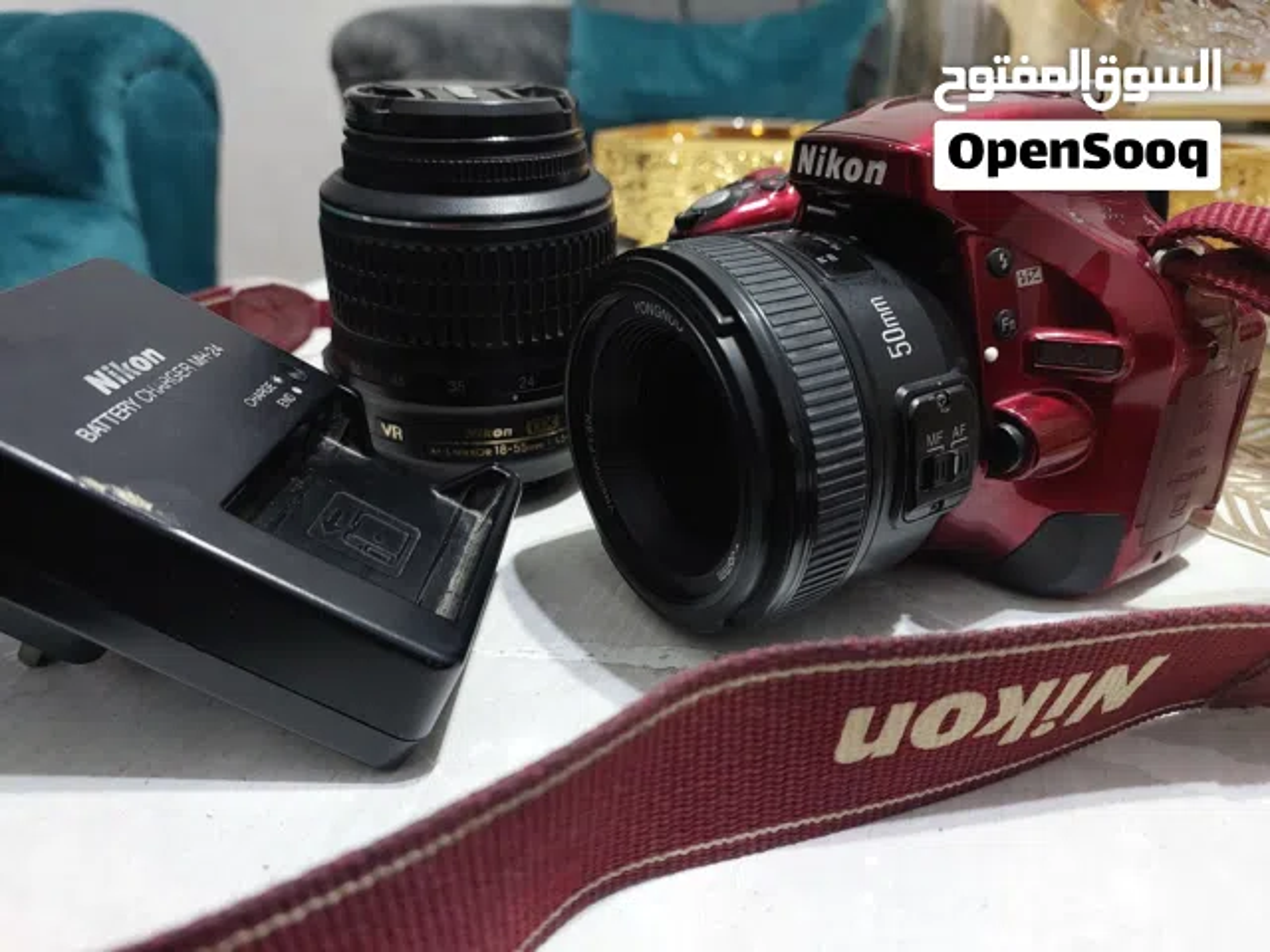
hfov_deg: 73.9
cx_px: 635
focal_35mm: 23
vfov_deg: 58.9
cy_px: 476
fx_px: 844
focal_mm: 5.06
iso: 500
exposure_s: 1/25
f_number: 1.8
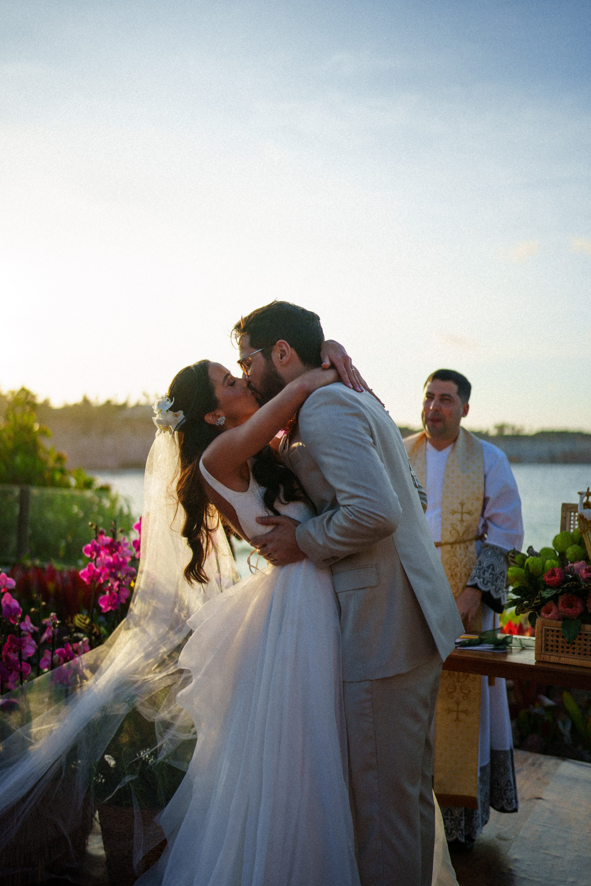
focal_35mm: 35
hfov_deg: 37.9
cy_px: 443
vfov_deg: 54.4
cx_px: 296
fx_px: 862
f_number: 1.4
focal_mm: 35
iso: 125
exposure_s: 1/5000
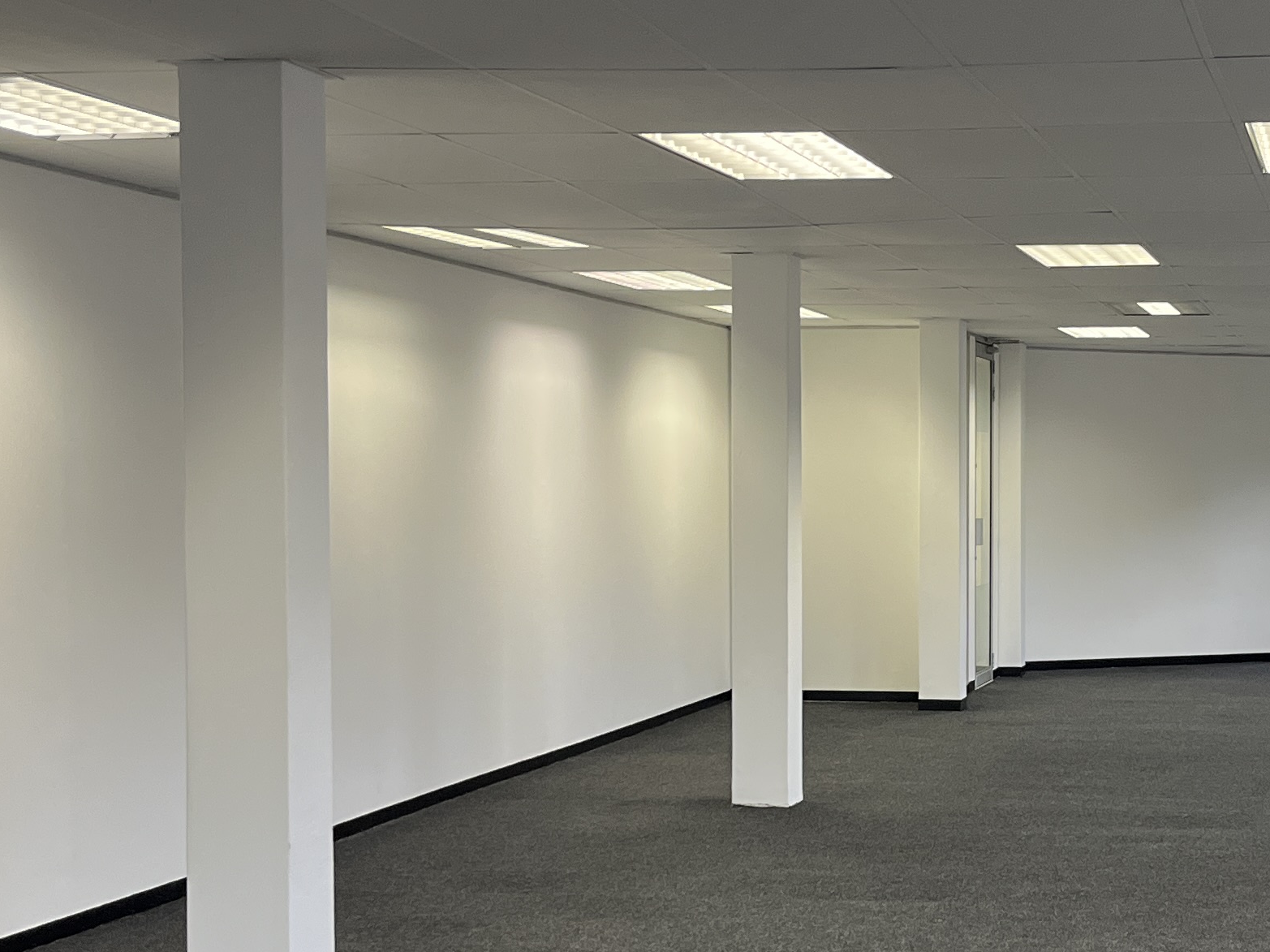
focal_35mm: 67
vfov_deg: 21.8
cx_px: 997
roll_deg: -0.4
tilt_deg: -3.5
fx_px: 2458
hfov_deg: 28.4
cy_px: 642
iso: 125
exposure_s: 1/100
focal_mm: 5.1
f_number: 1.6
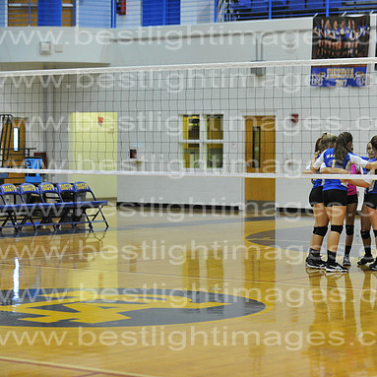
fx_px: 2218
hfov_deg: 9.7
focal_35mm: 180
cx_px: 207
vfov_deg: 9.7
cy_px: 188
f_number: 3.2
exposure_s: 1/640
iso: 8000
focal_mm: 140
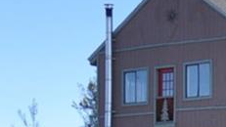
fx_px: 1175
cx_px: 436
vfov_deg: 5.9
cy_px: 327
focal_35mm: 196
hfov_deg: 10.2
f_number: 5.6
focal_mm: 18
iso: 400
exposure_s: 1/1600
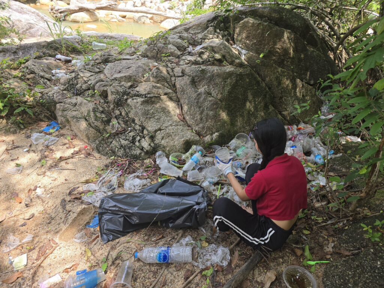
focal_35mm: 23
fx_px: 255
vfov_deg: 58.9
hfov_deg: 73.9
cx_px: 192
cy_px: 144
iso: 20
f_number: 1.7
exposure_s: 1/182
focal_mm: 6.3
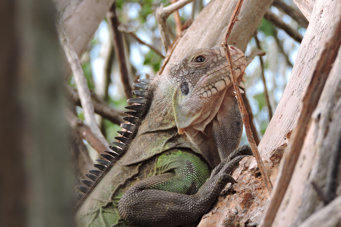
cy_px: 106
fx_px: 1828
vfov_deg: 7.1
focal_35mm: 193
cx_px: 171
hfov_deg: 10.7
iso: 180
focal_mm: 33
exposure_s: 1/125
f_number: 4.6
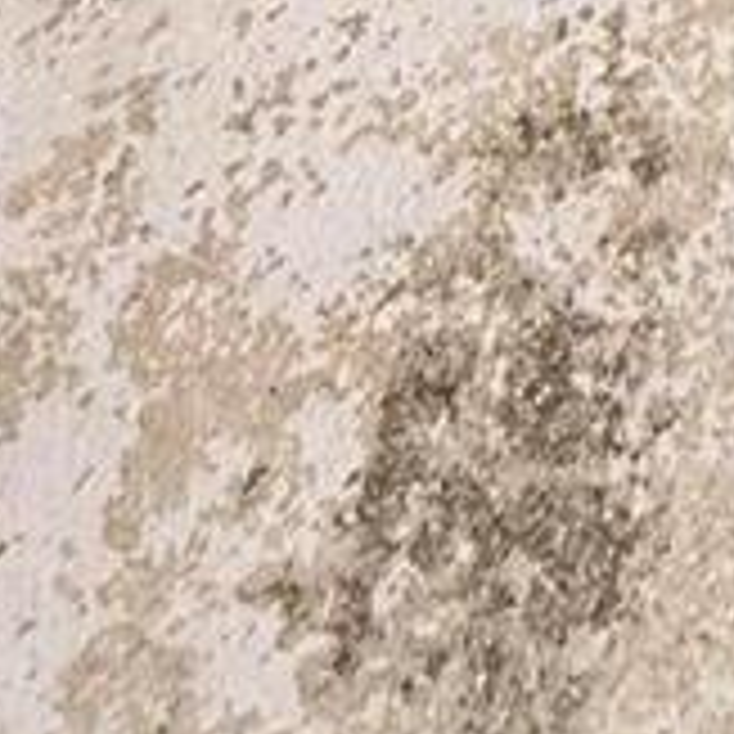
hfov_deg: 17.4
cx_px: 1054
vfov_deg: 12.4
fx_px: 2183
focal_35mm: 91
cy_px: -1270
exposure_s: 1/99
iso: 160
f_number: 2.2
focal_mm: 2.22
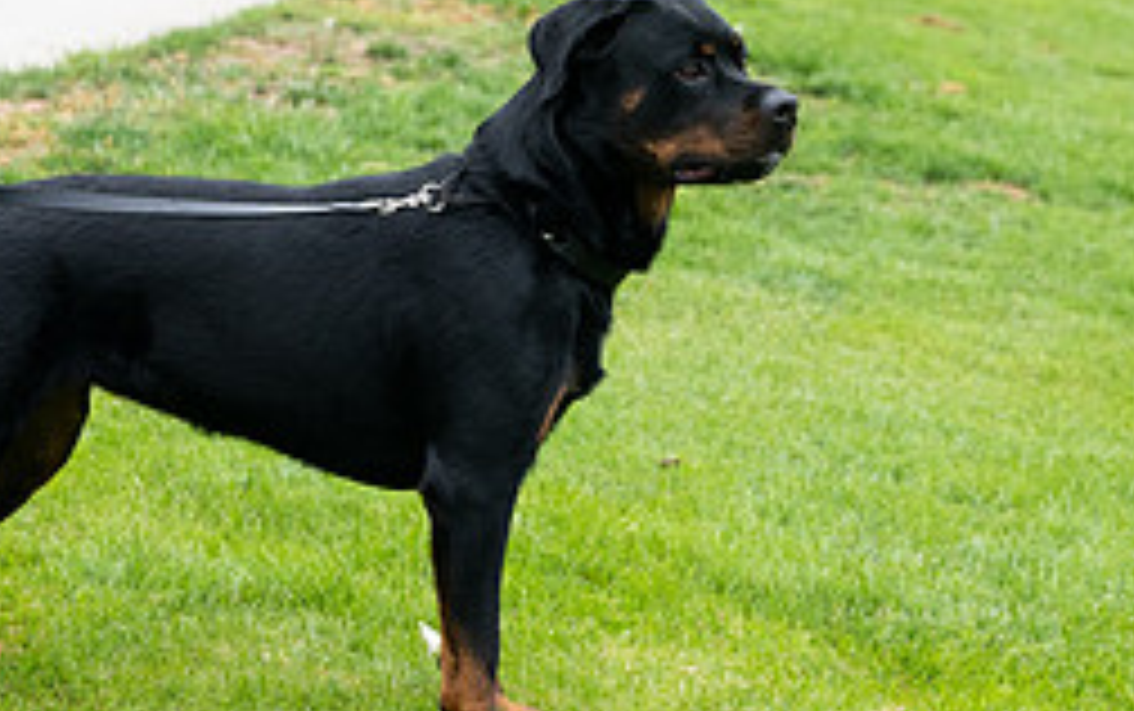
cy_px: 178
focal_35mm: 129
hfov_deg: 16.1
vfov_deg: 10.2
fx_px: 3990
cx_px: 338
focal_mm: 55
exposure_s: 1/500
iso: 640
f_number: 4
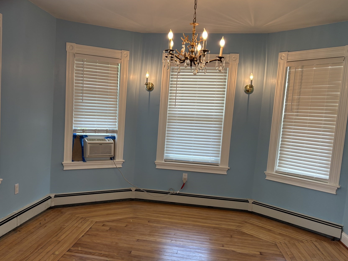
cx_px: 141
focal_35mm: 32
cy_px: 152
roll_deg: -2.7
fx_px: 322
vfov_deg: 44.0
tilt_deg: -6.3
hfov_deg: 56.4
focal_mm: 5.96
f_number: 1.6
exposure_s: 1/60
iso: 64
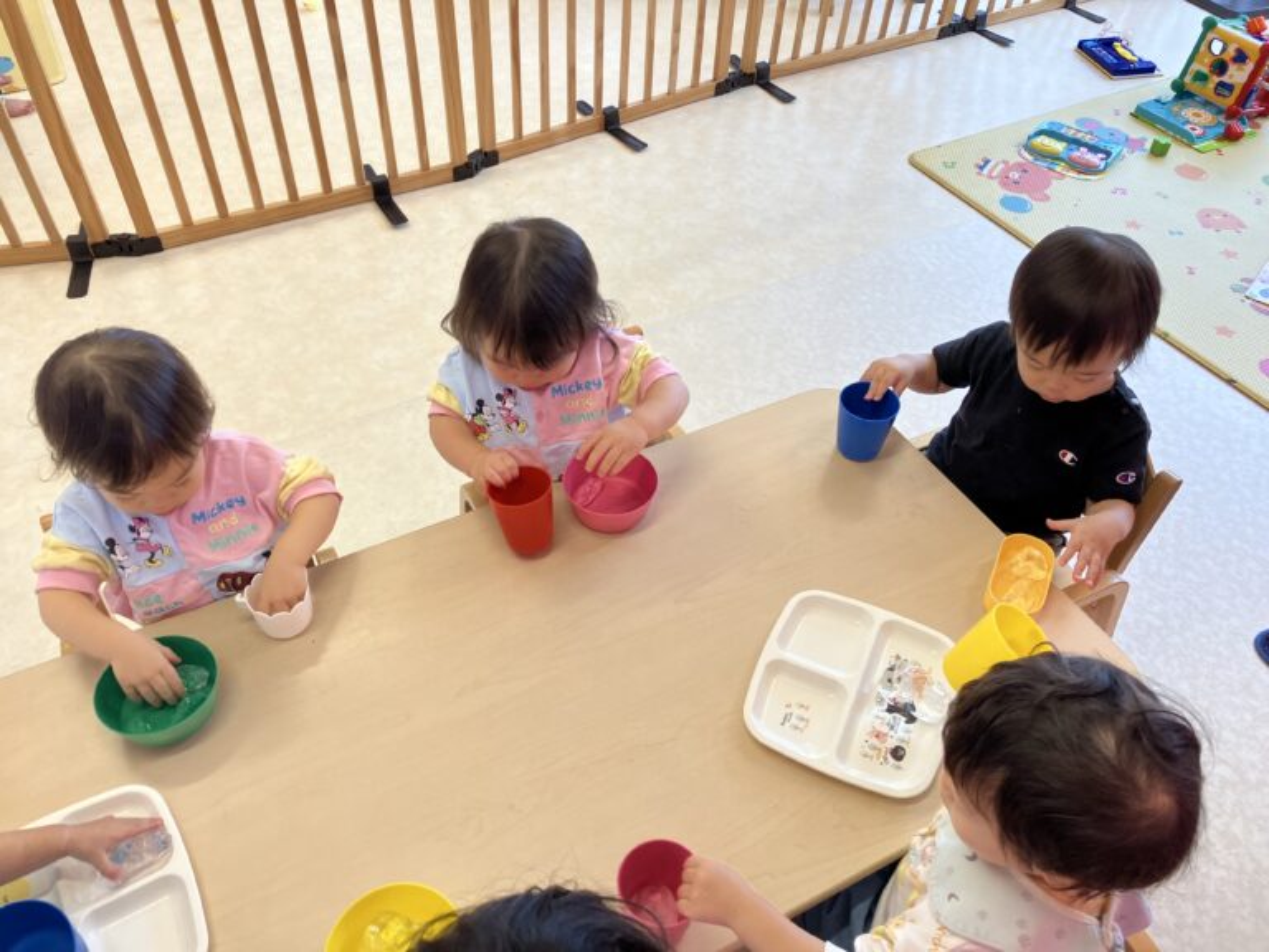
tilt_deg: -45.1
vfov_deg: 49.7
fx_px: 1026
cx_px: 634
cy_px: 476
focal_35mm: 28
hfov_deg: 63.4
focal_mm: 3.99
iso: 40
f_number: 1.8
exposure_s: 1/100
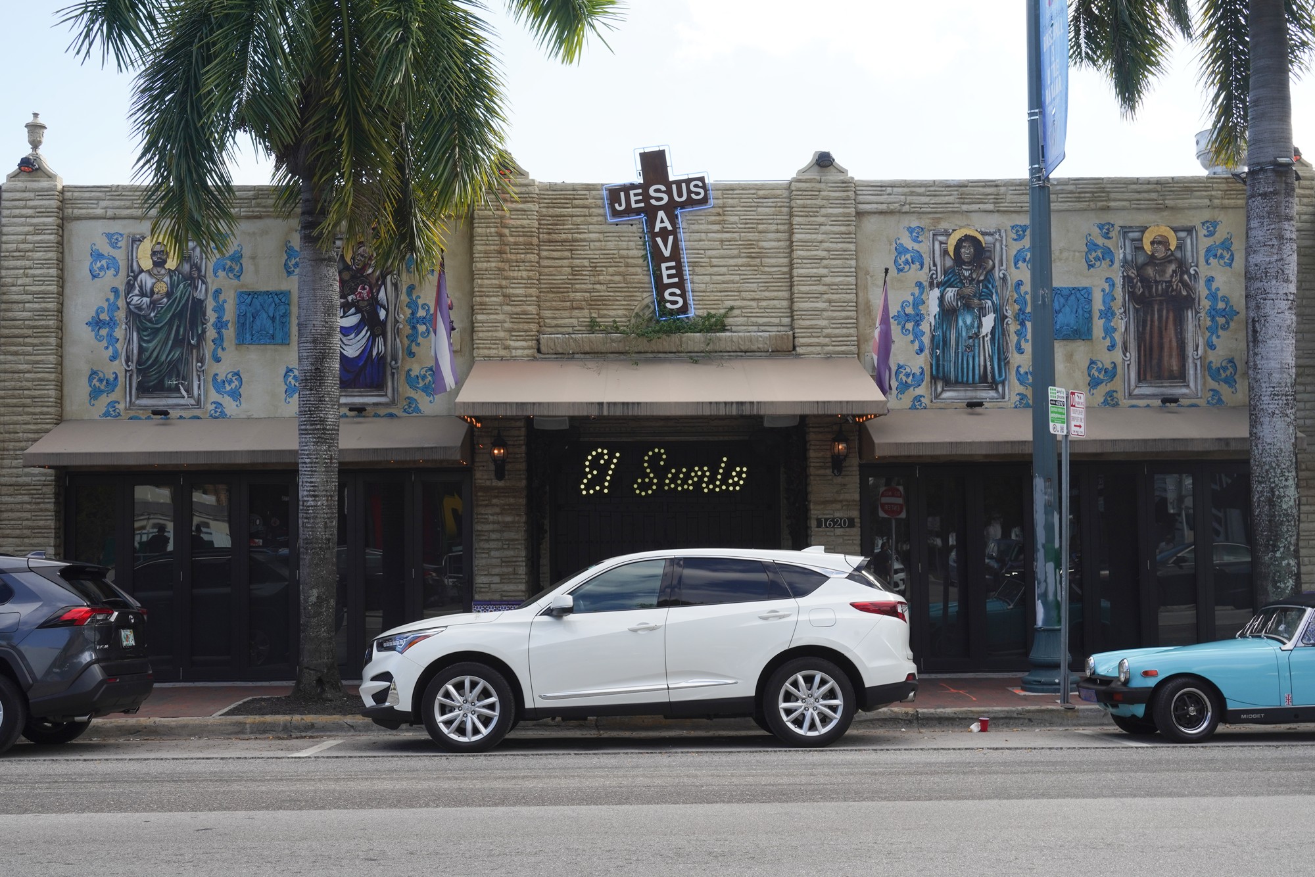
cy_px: 438
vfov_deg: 30.5
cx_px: 658
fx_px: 1607
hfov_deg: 44.5
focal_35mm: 44
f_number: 20
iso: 400
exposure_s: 1/100
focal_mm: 44
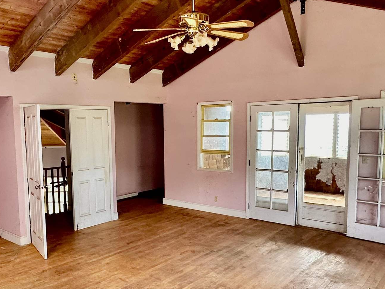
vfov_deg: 42.9
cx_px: 152
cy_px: 163
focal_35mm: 33
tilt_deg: -5.6
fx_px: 367
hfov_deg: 54.9
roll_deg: +0.9
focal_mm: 2.22
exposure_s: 1/99
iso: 160
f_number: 2.2
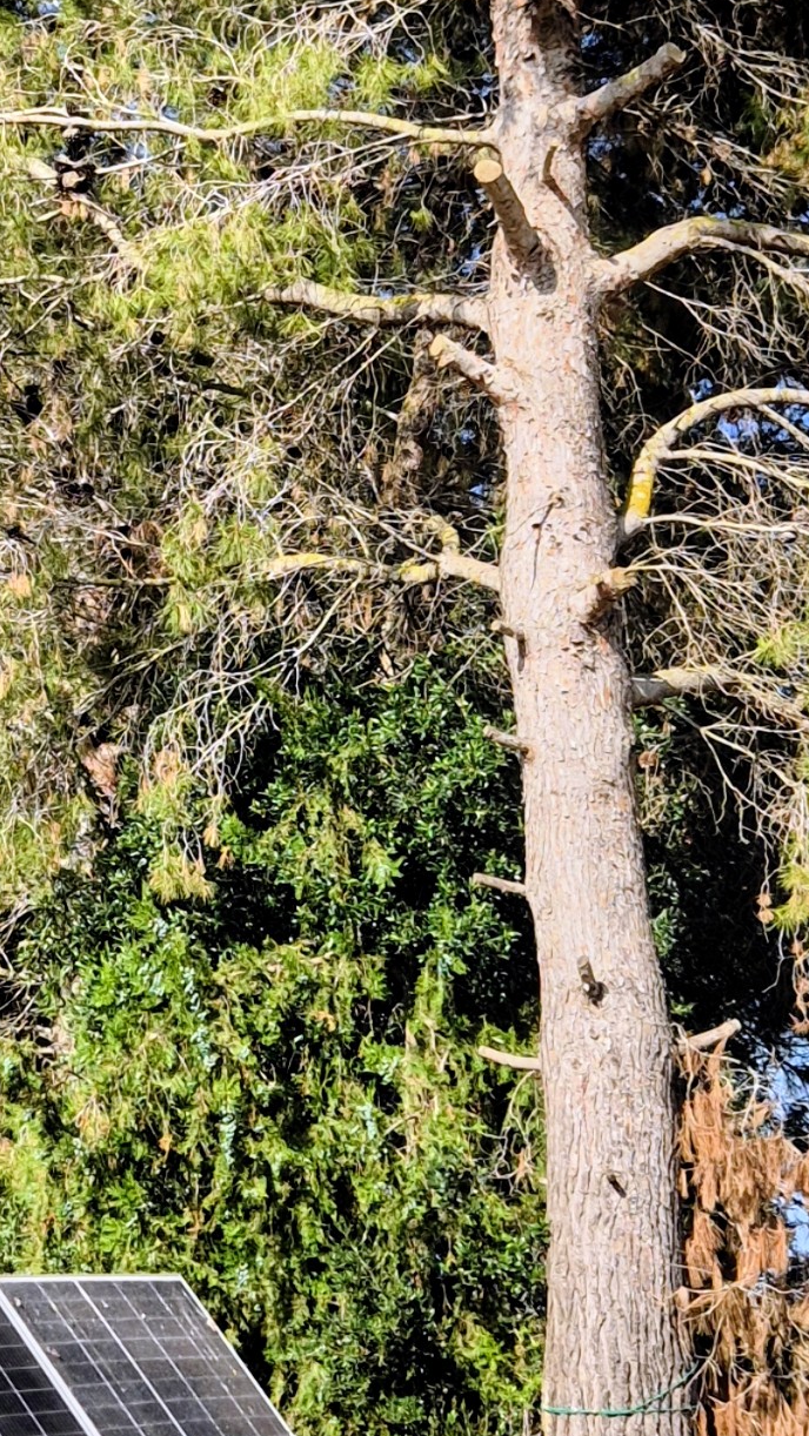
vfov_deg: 25.7
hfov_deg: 14.5
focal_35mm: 82
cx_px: 5
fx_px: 3125
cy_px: 456
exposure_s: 1/1416
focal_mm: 5.4
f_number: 1.8
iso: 25
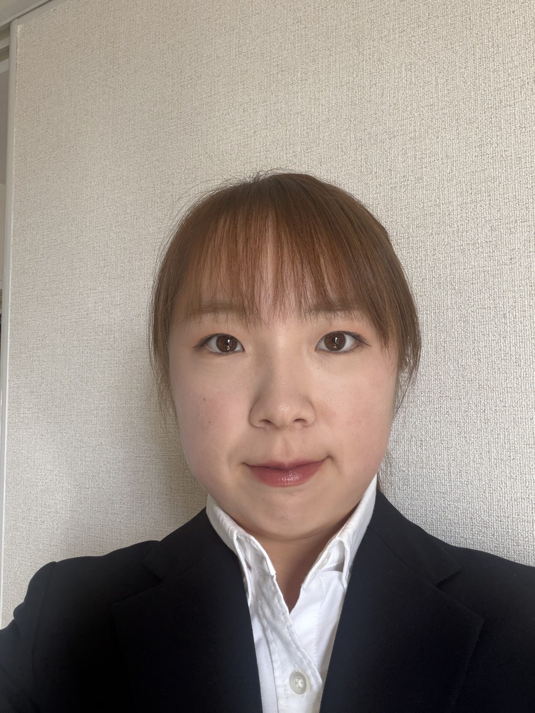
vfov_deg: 60.0
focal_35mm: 30
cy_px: 356
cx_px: 268
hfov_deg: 46.8
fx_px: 618
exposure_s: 1/89
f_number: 1.9
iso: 80
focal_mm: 2.71
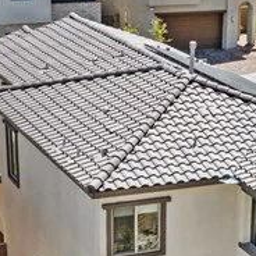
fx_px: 987
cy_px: 249
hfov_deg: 14.6
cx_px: 234
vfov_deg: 14.6
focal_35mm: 118
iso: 150
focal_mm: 12.29
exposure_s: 1/320
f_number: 2.8
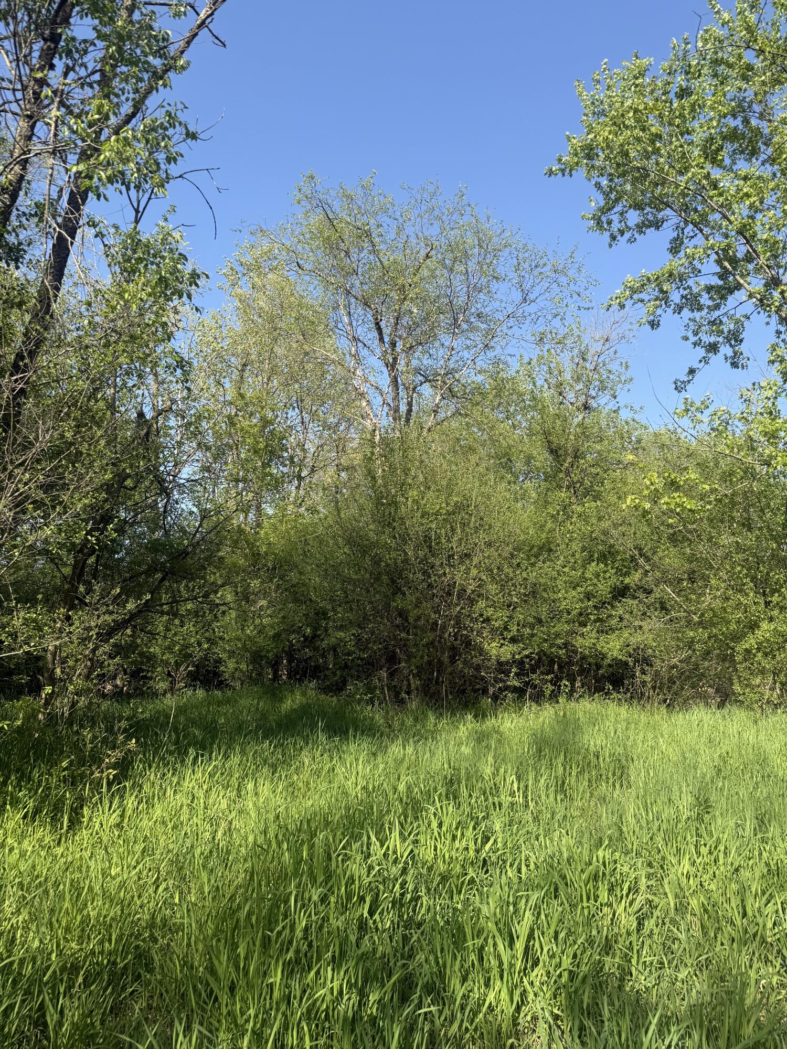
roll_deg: -0.5
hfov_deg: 56.8
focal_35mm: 24
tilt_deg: +12.2
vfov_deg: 71.6
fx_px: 728
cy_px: 524
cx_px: 394
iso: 80
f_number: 1.78
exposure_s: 1/2110
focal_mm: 6.76
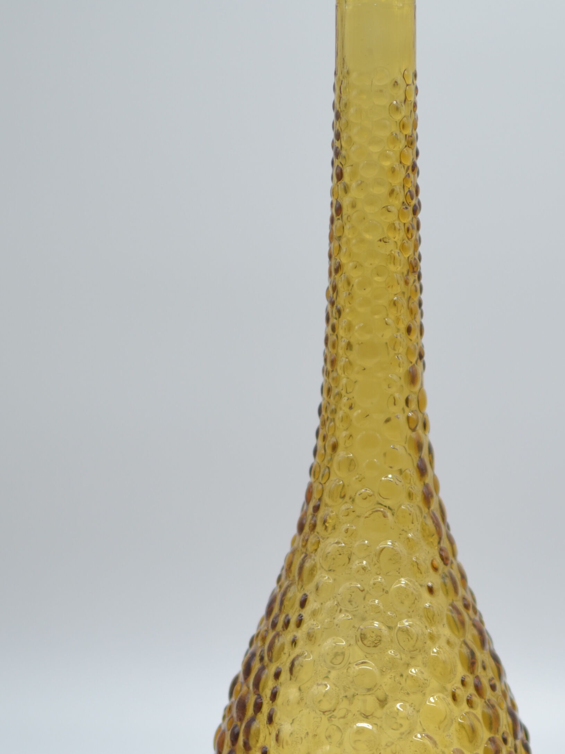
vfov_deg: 18.3
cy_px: 520
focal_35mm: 107
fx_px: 2329
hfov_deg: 13.8
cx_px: 355
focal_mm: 35
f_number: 1.8
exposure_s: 1/500
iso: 100
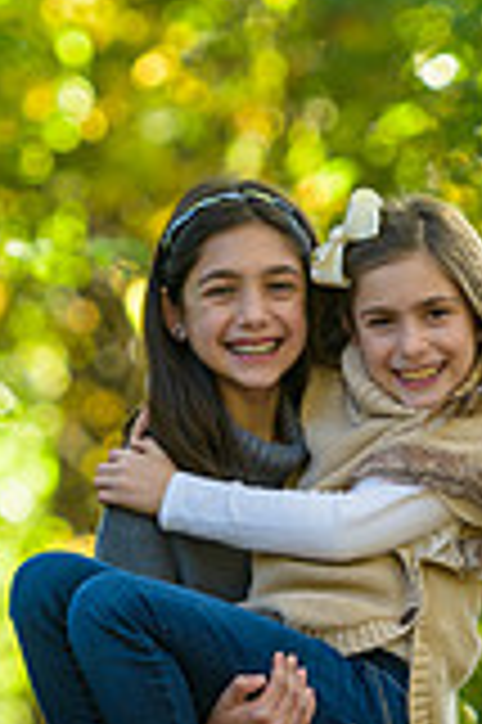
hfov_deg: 2.5
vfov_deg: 3.7
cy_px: 515
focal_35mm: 559
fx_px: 11250
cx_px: 216
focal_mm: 155
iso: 200
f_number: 3.2
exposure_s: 1/200
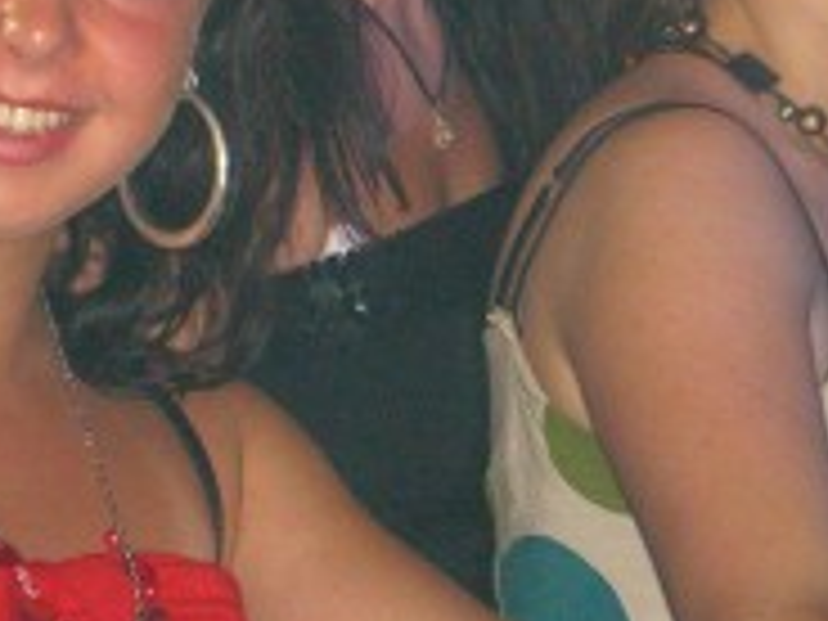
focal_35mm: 309
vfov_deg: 4.8
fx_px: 7391
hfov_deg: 6.4
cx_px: 603
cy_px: -45
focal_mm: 19.7
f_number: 4.8
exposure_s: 1/60
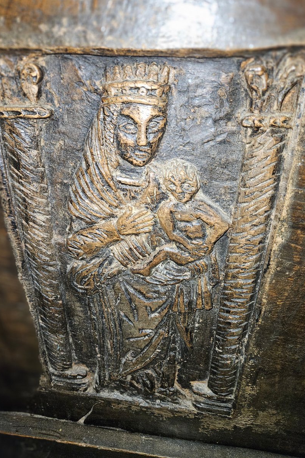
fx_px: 305
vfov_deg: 73.8
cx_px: 145
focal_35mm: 24
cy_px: 229
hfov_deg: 53.1
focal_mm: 5.4
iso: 800
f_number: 1.8
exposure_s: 1/100
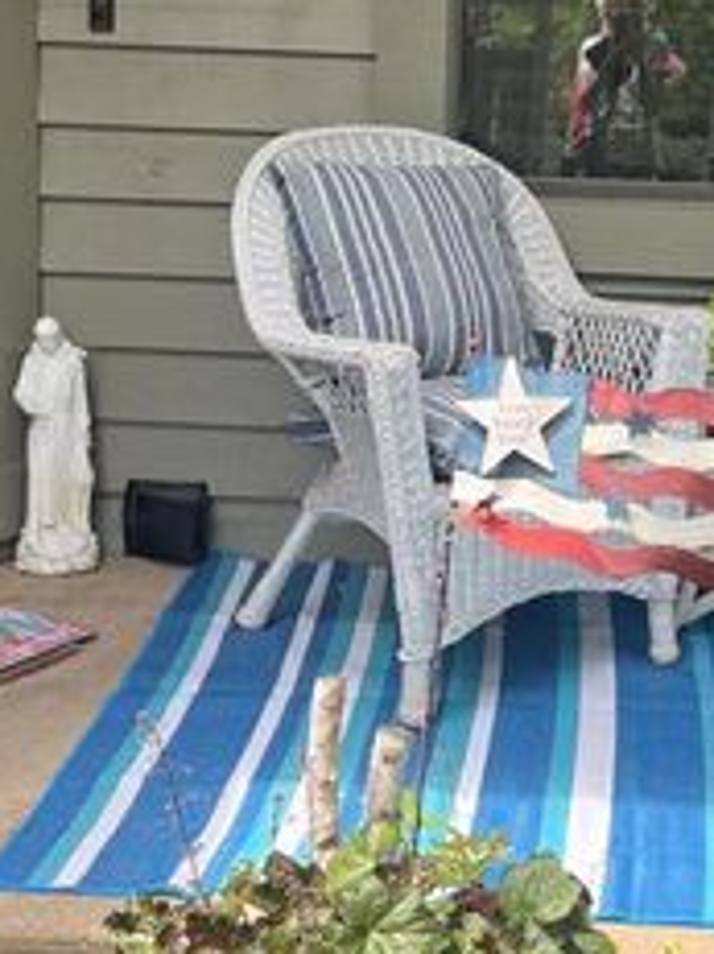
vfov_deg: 25.9
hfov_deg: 19.5
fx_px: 2065
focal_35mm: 75
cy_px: 337
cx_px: 524
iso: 50
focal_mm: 5.1
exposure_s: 1/569
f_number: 1.6
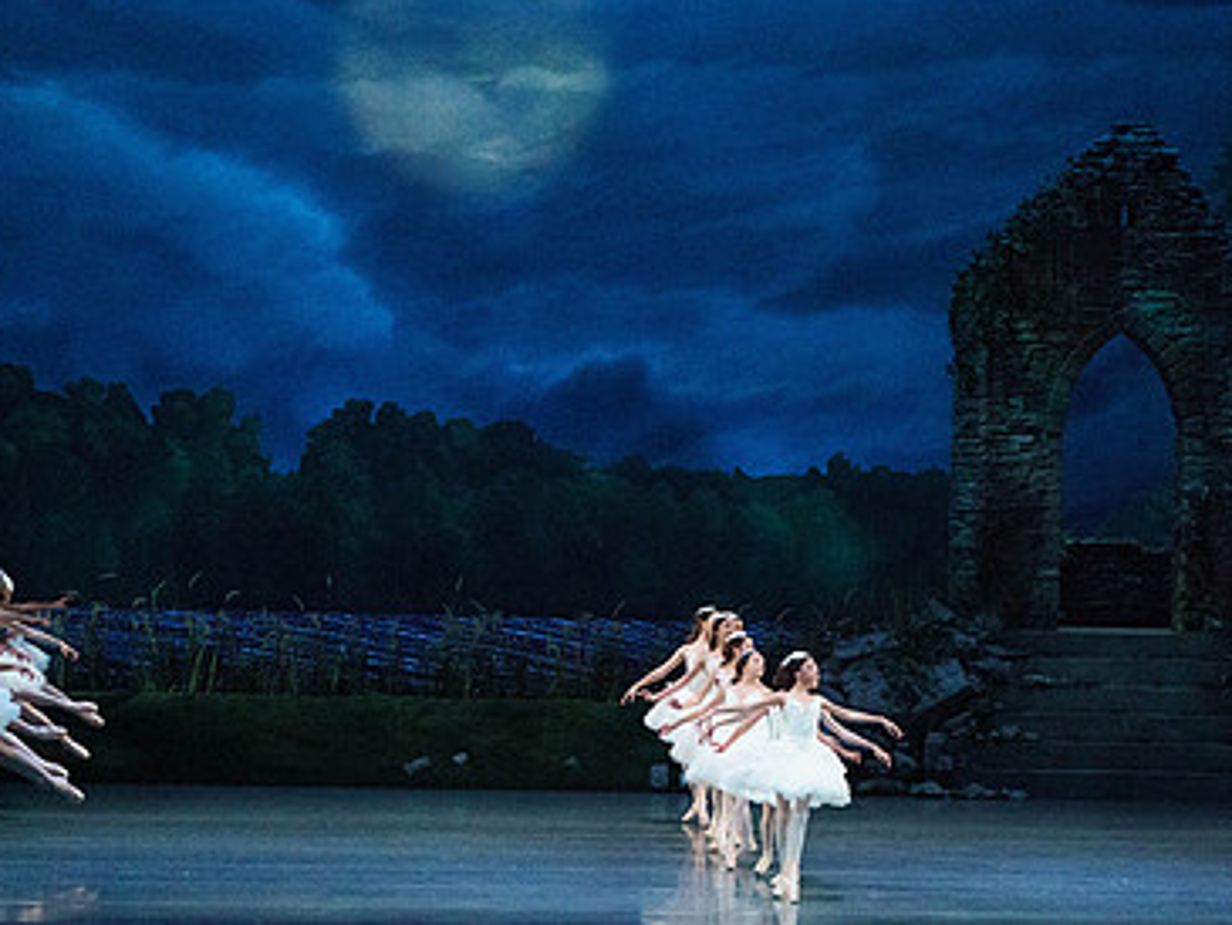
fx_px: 5447
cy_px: 646
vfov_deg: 9.7
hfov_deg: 12.9
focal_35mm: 153
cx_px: 820
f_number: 5.6
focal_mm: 100
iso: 8000
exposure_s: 1/250
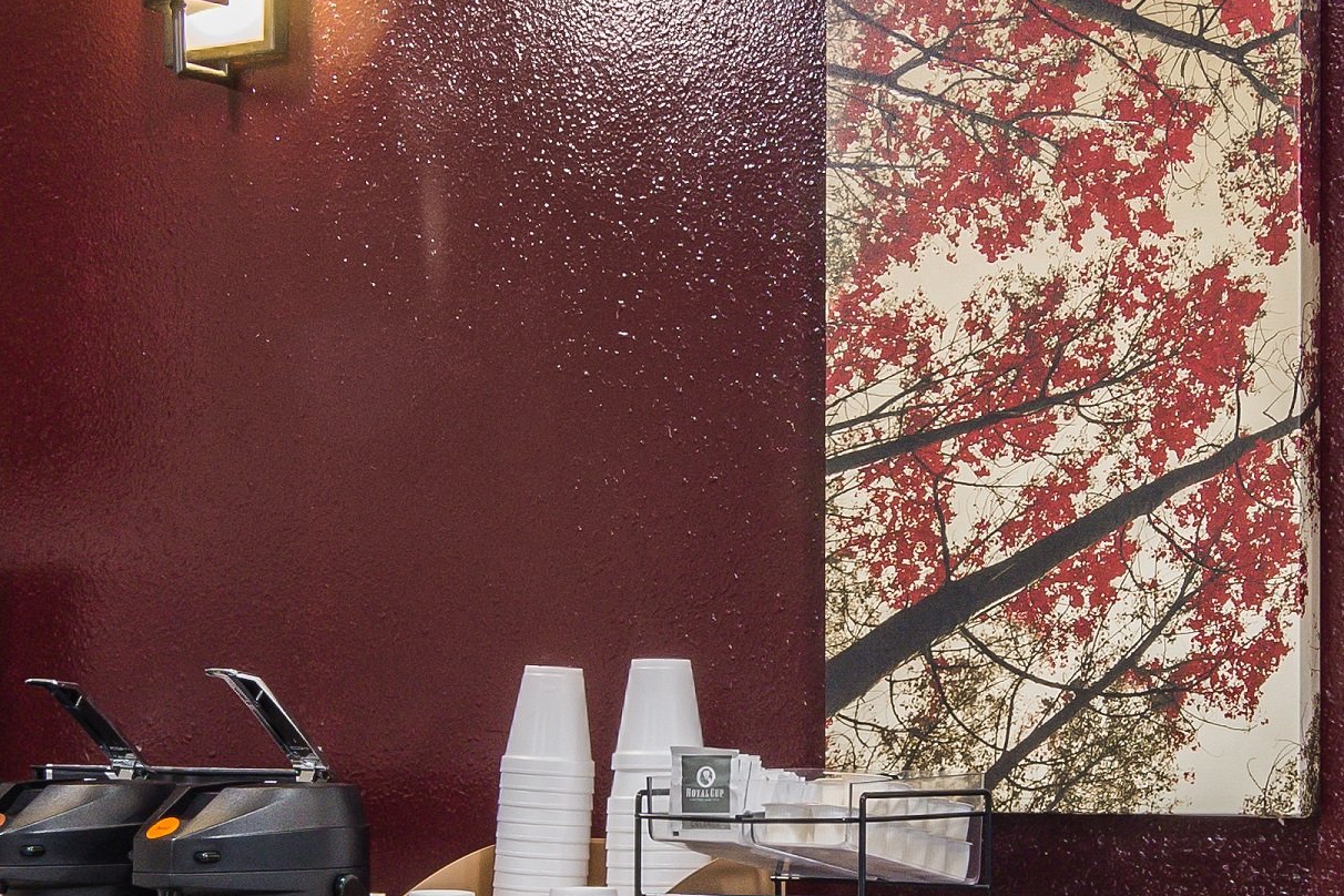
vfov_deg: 17.2
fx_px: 2912
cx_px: 755
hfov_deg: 26.0
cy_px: 802
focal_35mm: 78
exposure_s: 1/2.5
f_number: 8
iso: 320
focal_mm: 14
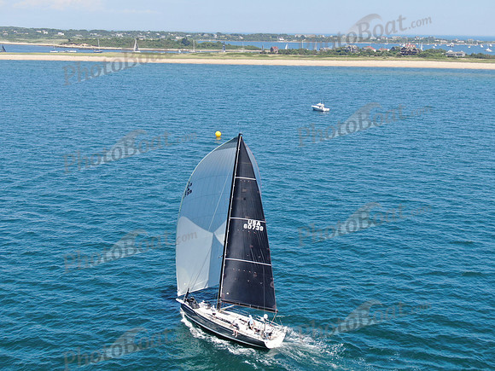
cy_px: 186
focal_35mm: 48
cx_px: 248
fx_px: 686
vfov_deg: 30.3
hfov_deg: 39.7
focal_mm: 8.6
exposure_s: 1/500
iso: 100
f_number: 3.8
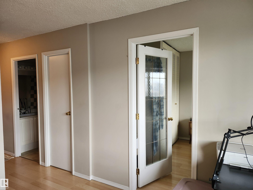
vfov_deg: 58.9
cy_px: 95
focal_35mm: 23
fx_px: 168
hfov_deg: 73.9
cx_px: 126
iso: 320
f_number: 1.8
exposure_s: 1/120
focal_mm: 5.54
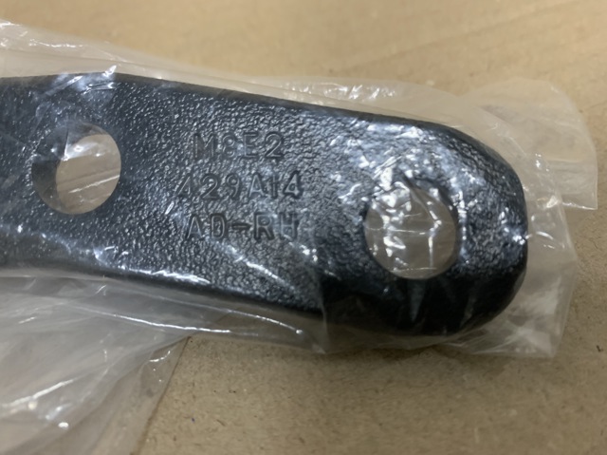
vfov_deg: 53.0
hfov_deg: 67.3
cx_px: 304
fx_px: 456
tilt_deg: -51.0
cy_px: 228
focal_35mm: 26
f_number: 1.8
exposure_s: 1/33
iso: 400
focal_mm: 4.25
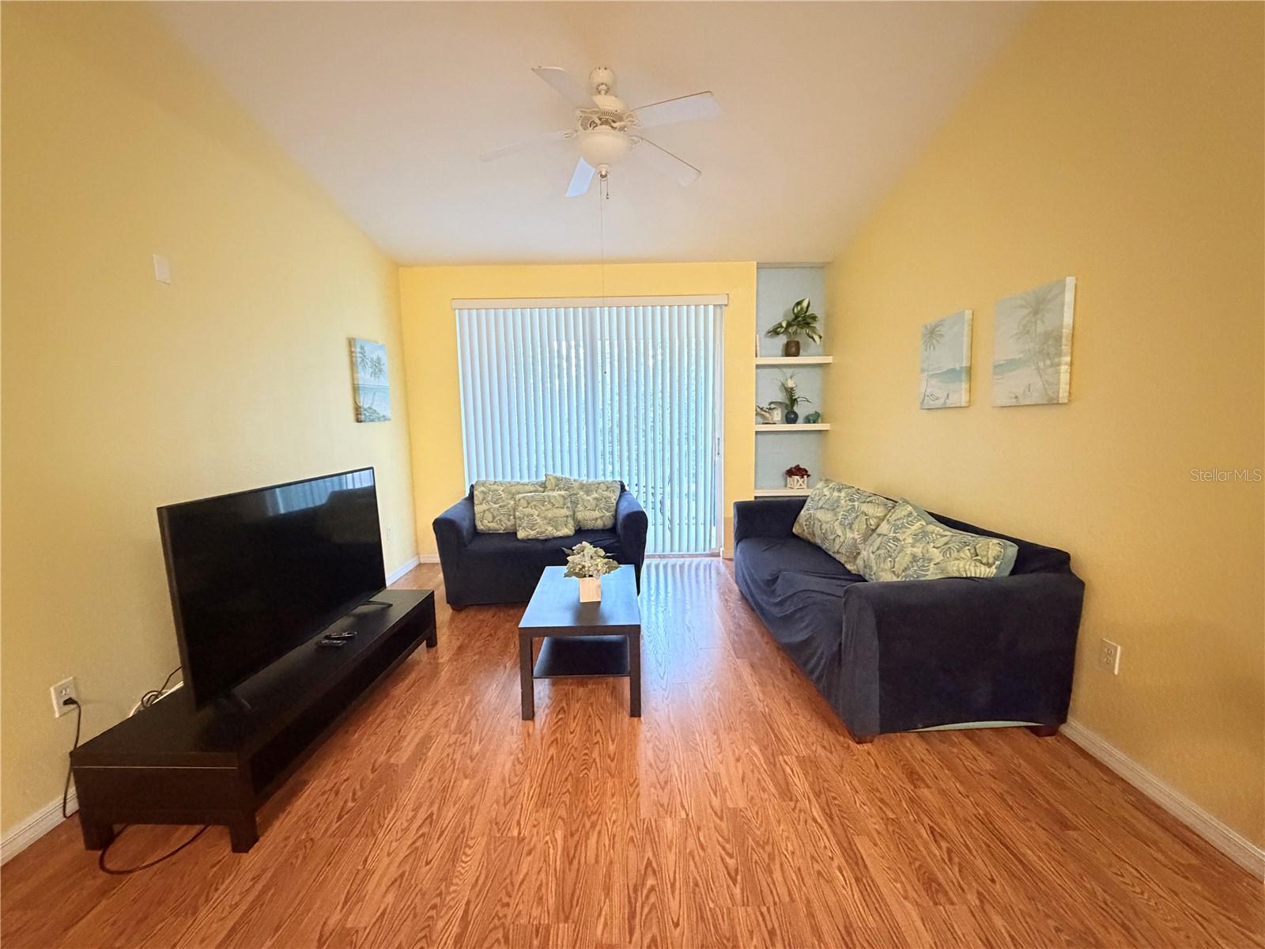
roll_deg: +1.3
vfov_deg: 85.7
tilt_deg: -6.9
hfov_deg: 102.1
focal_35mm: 14
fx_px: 512
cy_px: 474
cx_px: 632
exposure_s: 1/40
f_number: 2.2
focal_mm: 2.22
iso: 1000
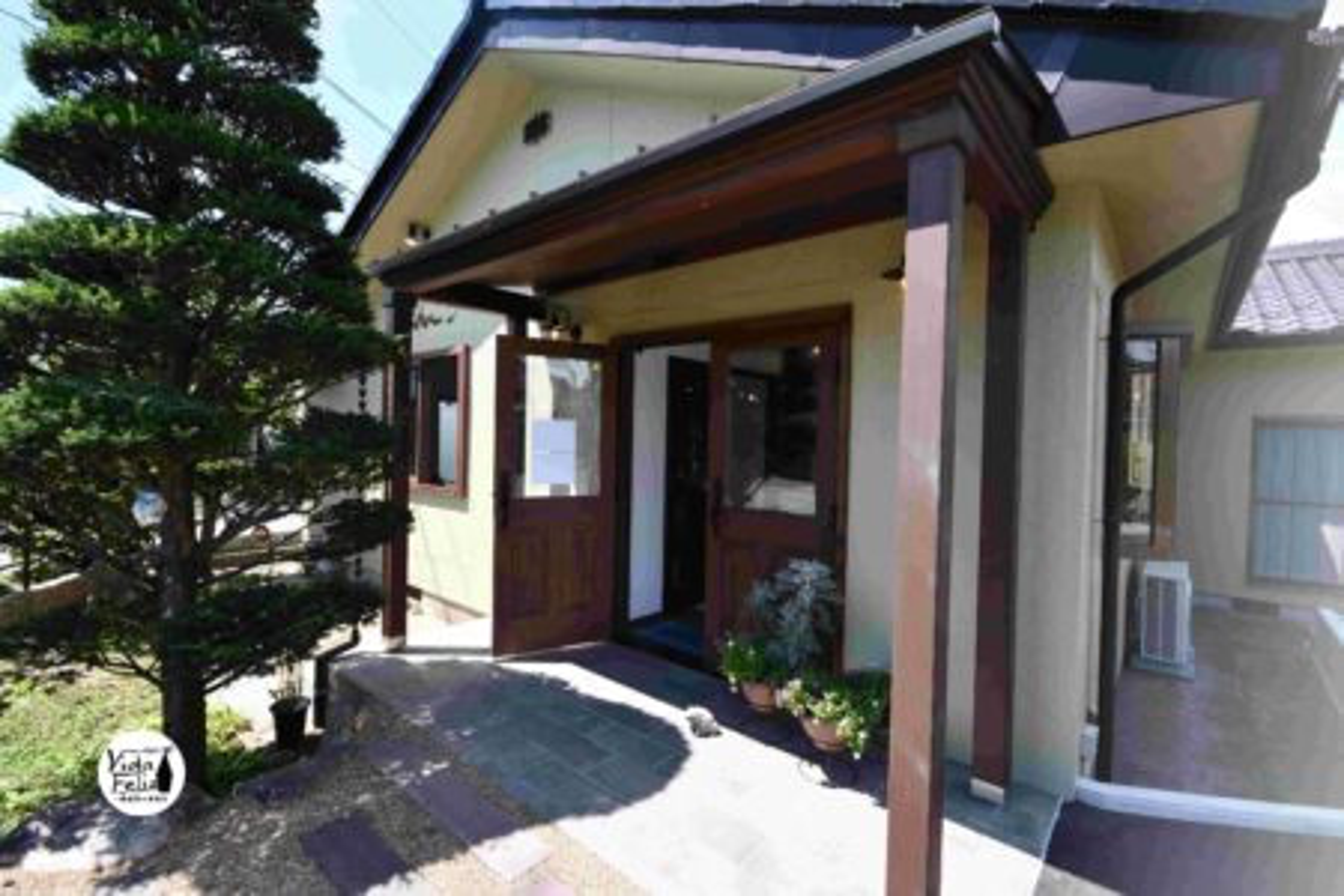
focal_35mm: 15
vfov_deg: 77.3
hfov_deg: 100.4
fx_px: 560
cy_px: 448
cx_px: 672
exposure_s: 1/250
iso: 200
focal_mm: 10
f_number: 7.1
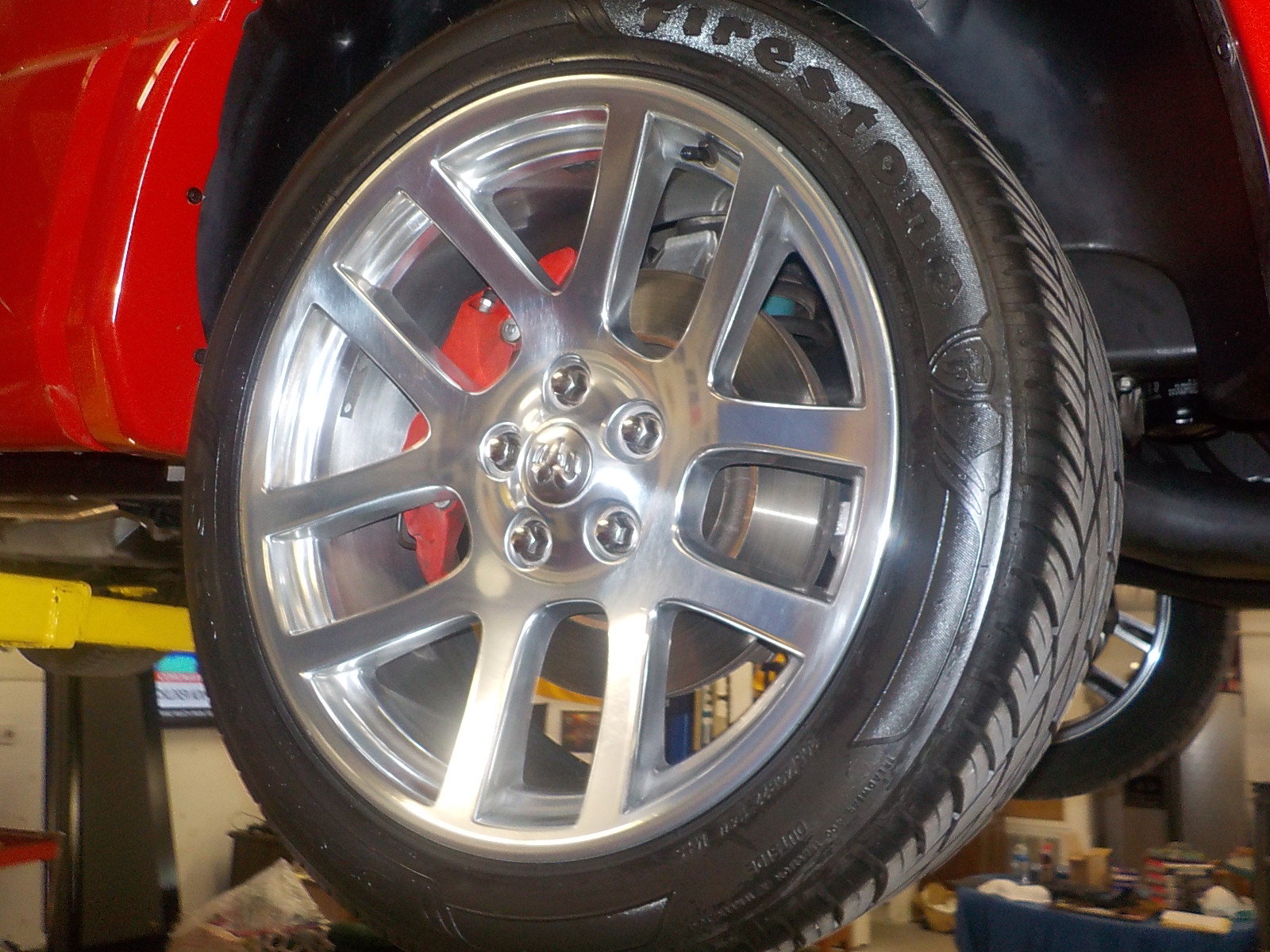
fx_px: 1101
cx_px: 635
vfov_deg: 46.8
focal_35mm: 30
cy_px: 476
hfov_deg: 60.0
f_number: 3.3
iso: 200
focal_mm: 4.1
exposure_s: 1/30
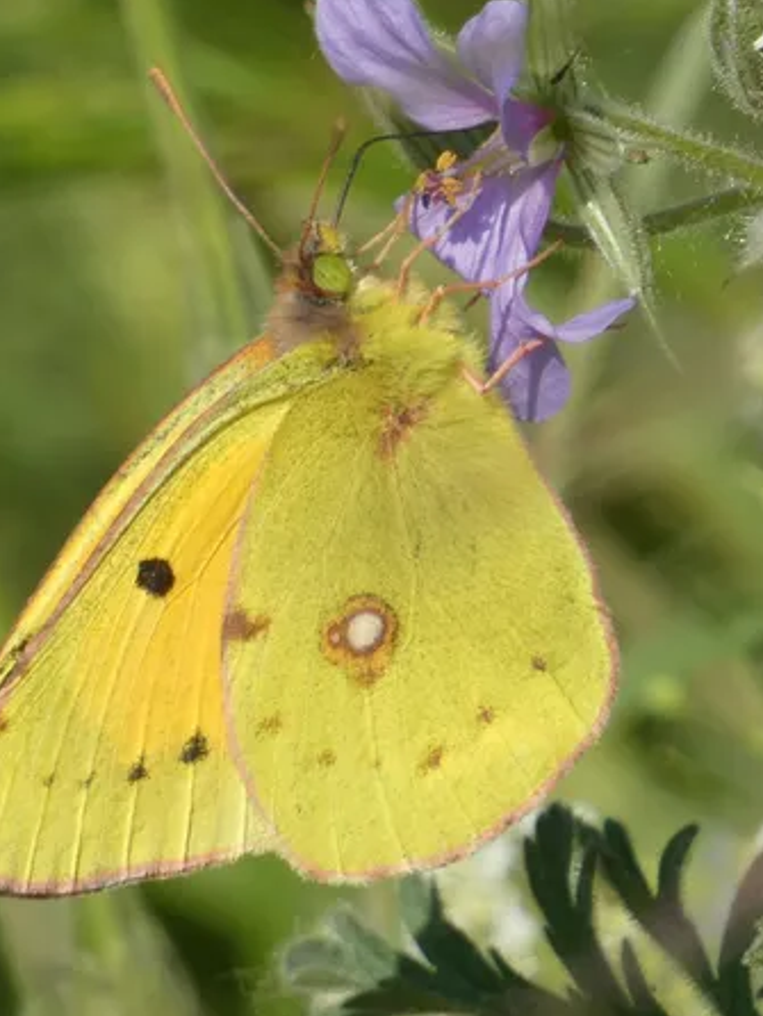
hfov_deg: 2.7
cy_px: 506
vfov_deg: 3.6
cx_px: 319
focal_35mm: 551
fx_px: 16178
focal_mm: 68.8
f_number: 5.6
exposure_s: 1/400
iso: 80
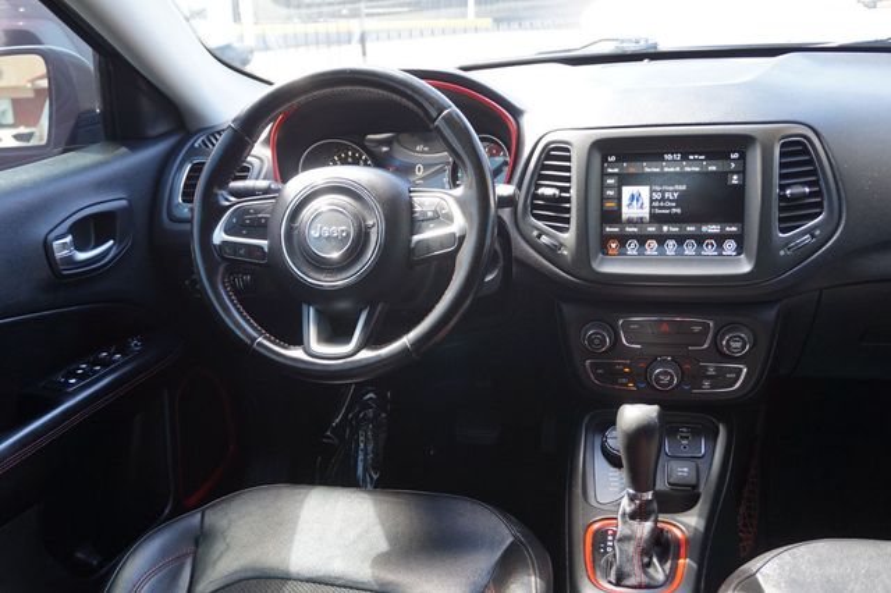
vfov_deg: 38.3
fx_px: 853
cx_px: 446
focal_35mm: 34
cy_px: 296
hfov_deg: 55.1
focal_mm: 23
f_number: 4
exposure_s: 1/60
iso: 250
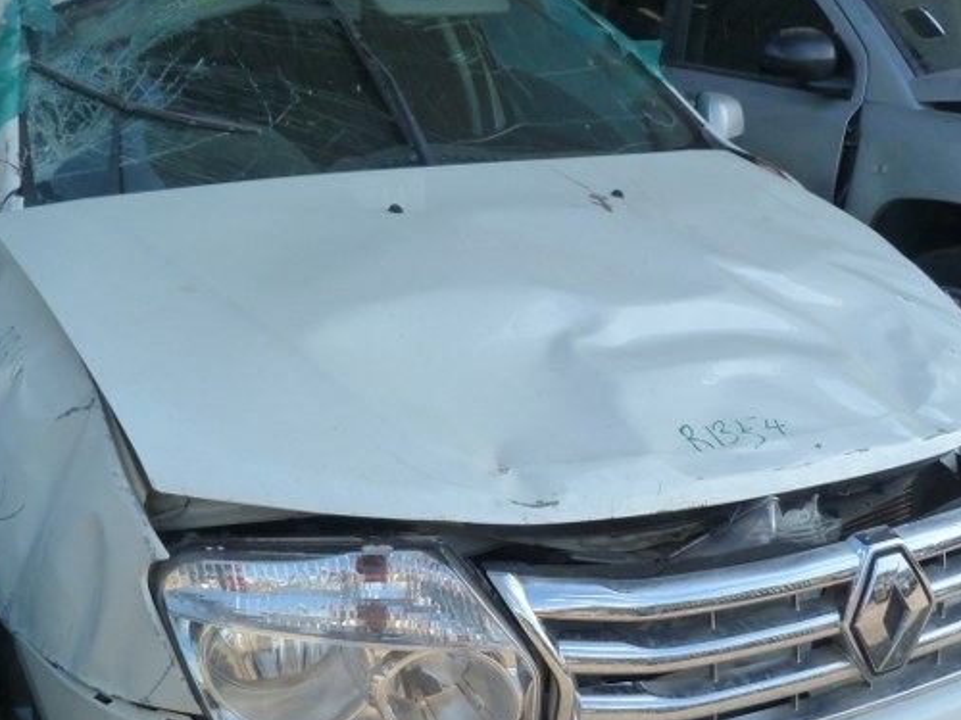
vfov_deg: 35.6
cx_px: 534
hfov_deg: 46.7
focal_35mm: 40
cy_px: 472
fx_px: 1110
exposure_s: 1/160
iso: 125
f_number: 4
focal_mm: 4.5
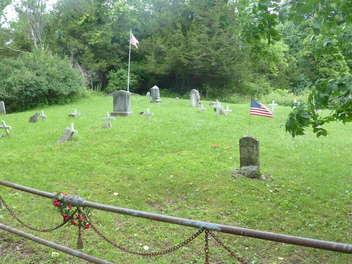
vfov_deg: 41.8
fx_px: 346
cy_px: 132
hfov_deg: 54.0
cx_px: 176
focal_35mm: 34
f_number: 3.4
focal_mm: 4.7
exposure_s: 1/125
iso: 80
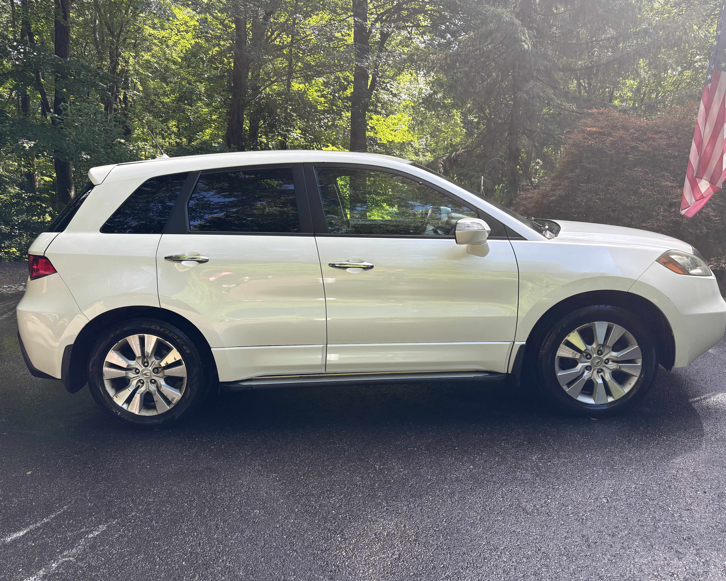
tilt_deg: -12.7
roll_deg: -0.5
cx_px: 376
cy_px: 290
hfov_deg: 62.2
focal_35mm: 28
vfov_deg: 51.5
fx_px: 602
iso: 40
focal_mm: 5.96
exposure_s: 1/290
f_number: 1.6
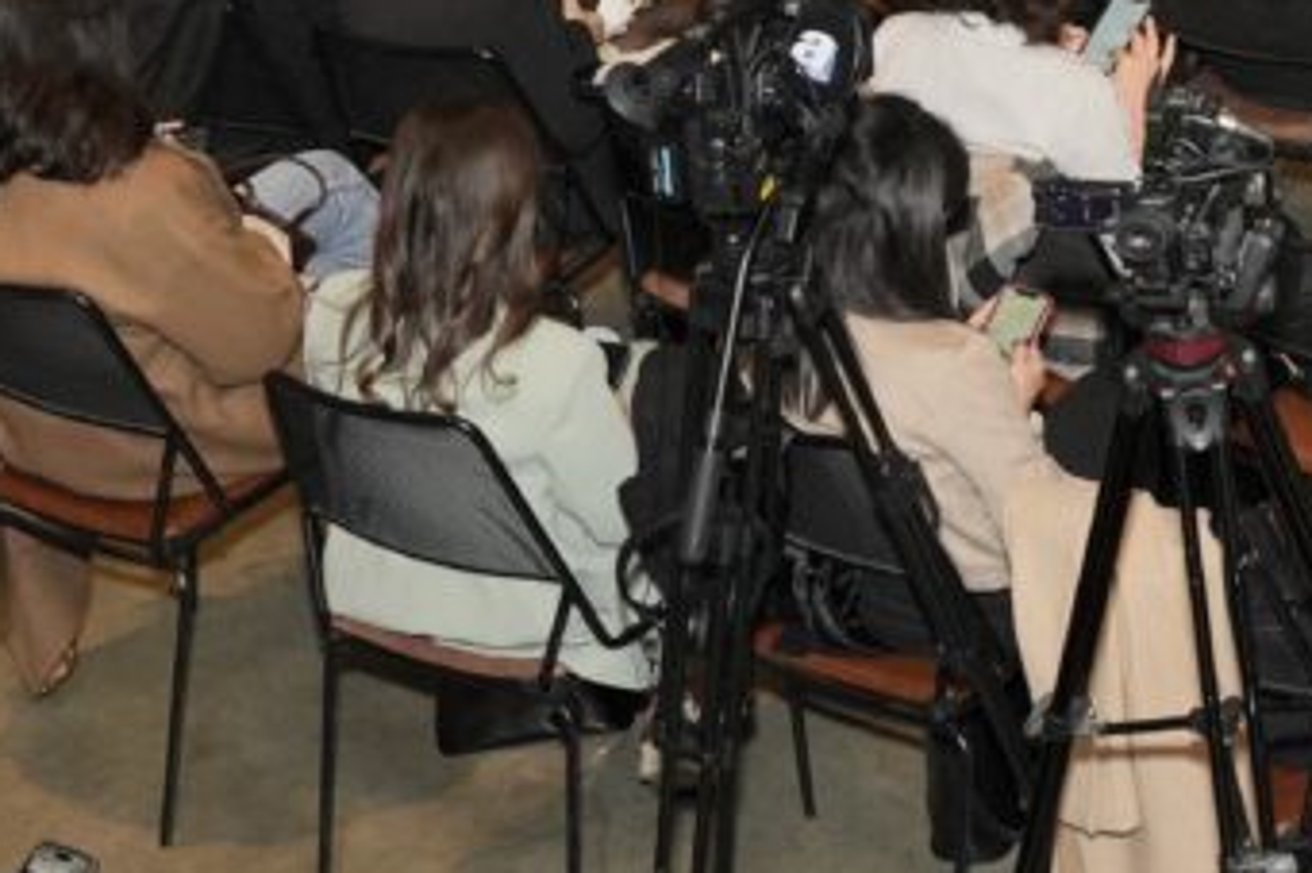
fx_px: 3998
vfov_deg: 11.7
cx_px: 1704
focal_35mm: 110
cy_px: -590
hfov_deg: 17.5
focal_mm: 29.2
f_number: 5.6
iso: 1600
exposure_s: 1/125
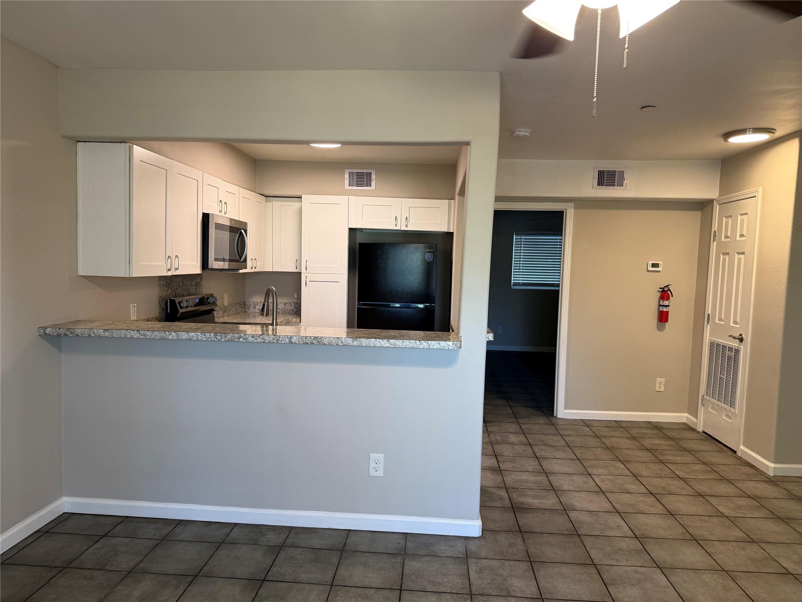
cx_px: 401
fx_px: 556
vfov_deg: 56.8
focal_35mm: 24
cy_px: 301
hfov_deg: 71.6
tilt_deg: -4.2
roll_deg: -1.7
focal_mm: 6.76
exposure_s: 1/60
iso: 125
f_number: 1.78
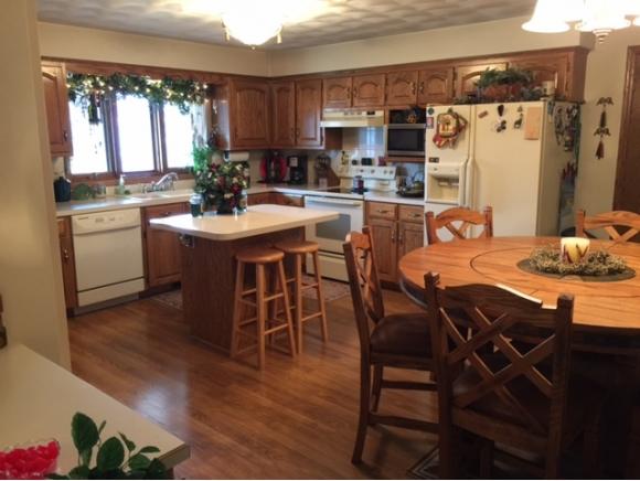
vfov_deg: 48.3
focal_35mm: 29
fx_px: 537
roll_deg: -0.2
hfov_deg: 61.6
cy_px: 240
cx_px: 320
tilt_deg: -10.0
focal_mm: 4.15
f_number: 2.2
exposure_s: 1/8
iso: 125
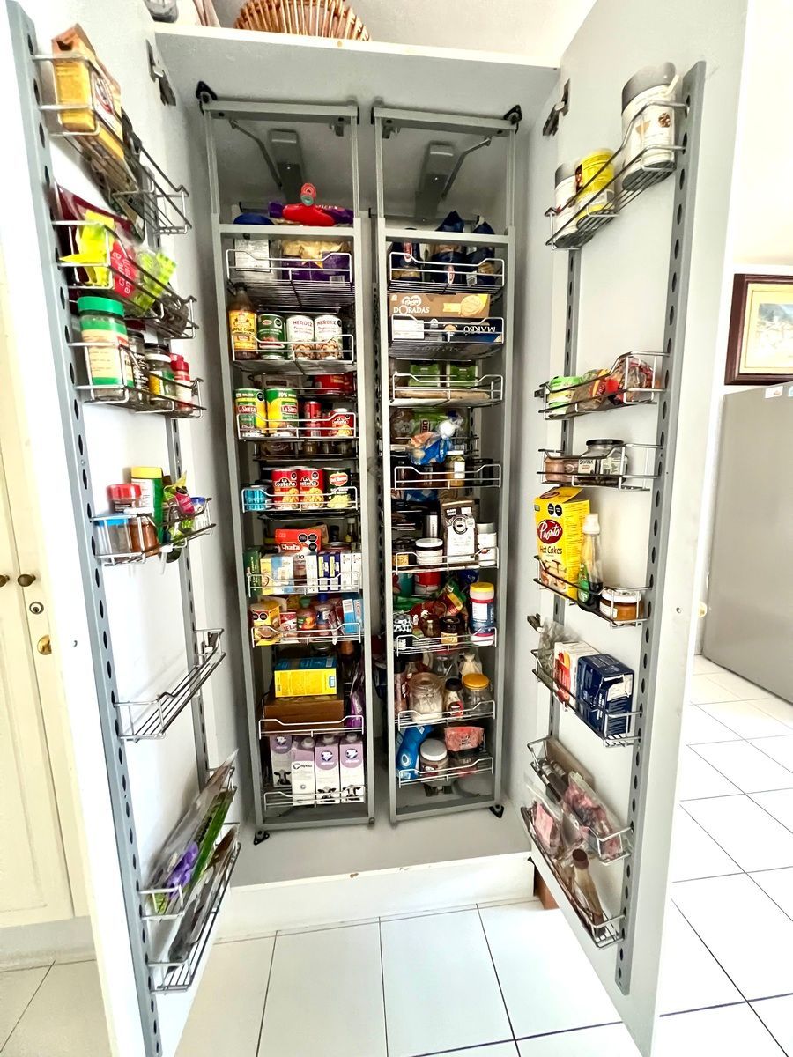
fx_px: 397
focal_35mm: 13
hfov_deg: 89.9
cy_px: 528
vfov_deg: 106.2
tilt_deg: -5.5
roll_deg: +0.8
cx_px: 396
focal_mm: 1.57
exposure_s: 1/60
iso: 800
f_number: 1.8
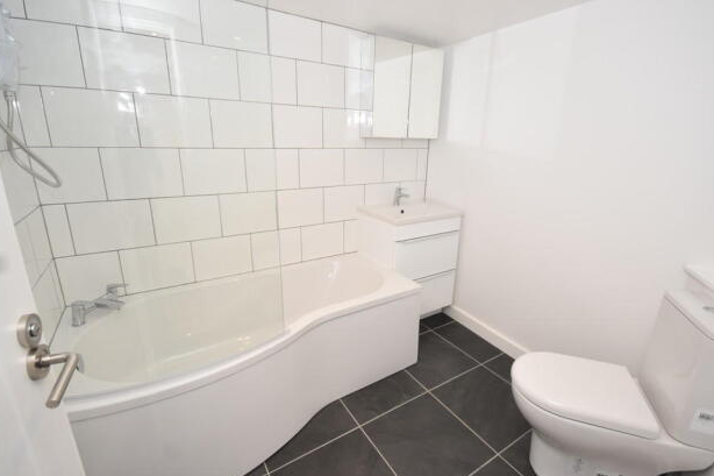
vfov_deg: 73.7
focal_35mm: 16
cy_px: 236
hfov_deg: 96.7
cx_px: 367
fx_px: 317
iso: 640
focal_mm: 10
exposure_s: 1/200
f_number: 5
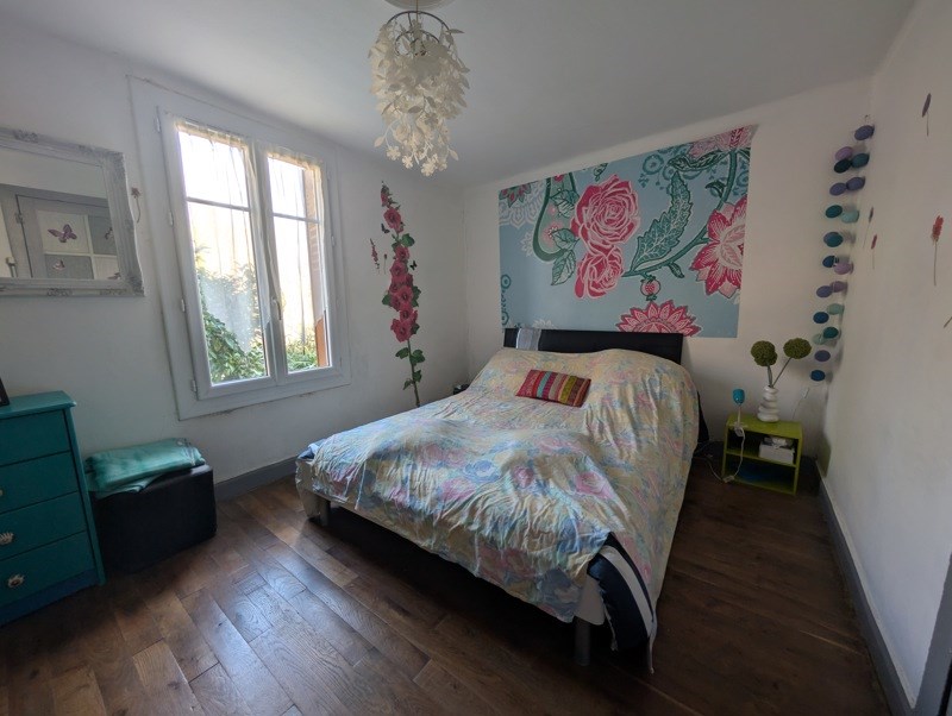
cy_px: 358
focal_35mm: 12
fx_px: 330
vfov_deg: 94.6
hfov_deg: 110.5
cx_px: 476
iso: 48
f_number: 1.7
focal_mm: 2.02
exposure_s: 1/67.5
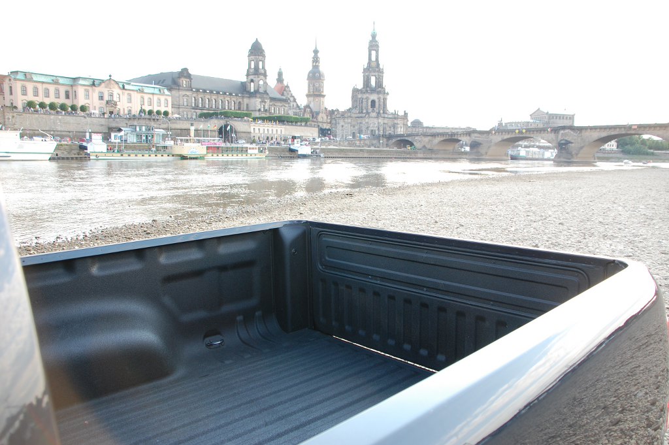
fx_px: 501
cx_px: 334
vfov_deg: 47.9
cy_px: 222
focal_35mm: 27
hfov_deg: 67.4
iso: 280
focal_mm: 18
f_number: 5.6
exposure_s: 1/125
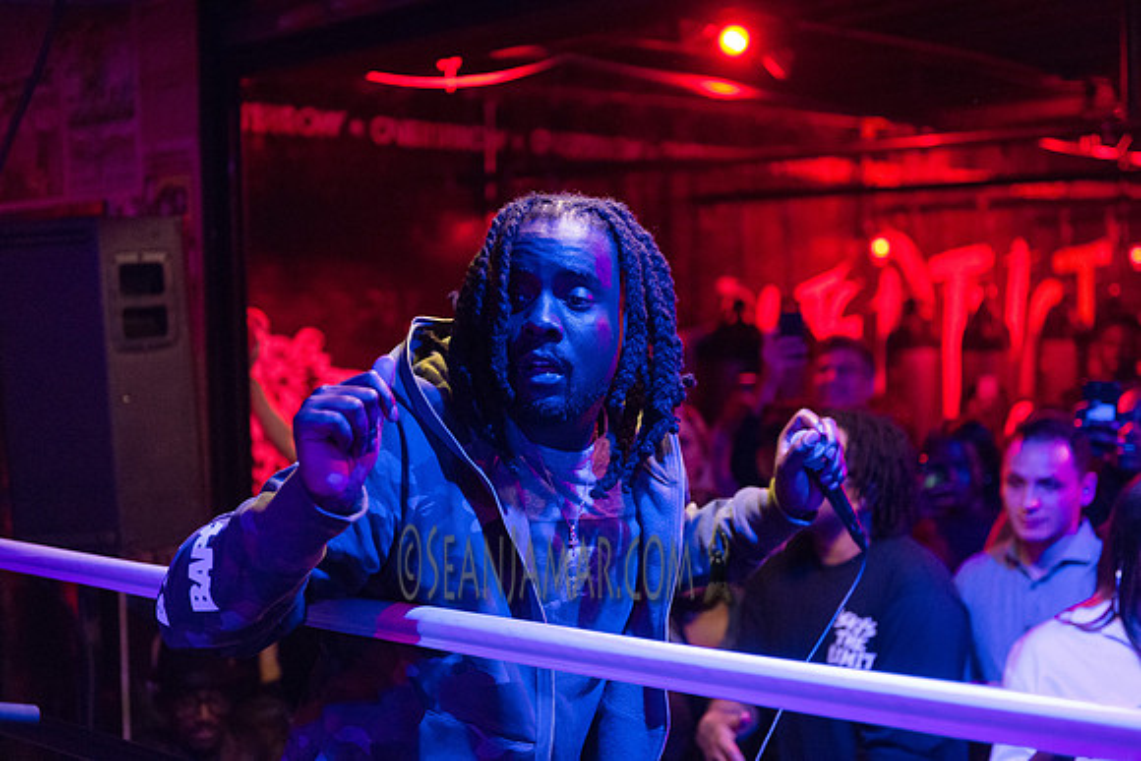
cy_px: 380
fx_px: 1585
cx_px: 570
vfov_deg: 27.0
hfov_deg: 39.6
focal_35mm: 50
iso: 5000
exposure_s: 1/320
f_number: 2.8
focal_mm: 50
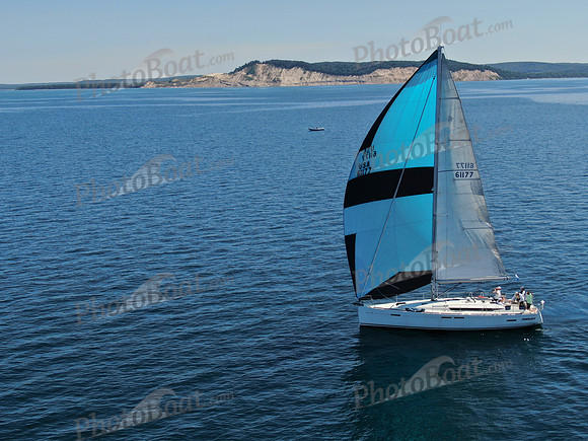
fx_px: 815
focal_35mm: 48
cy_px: 220
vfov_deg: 30.3
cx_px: 294
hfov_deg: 39.7
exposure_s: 1/1000
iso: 100
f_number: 3.8
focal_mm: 8.6
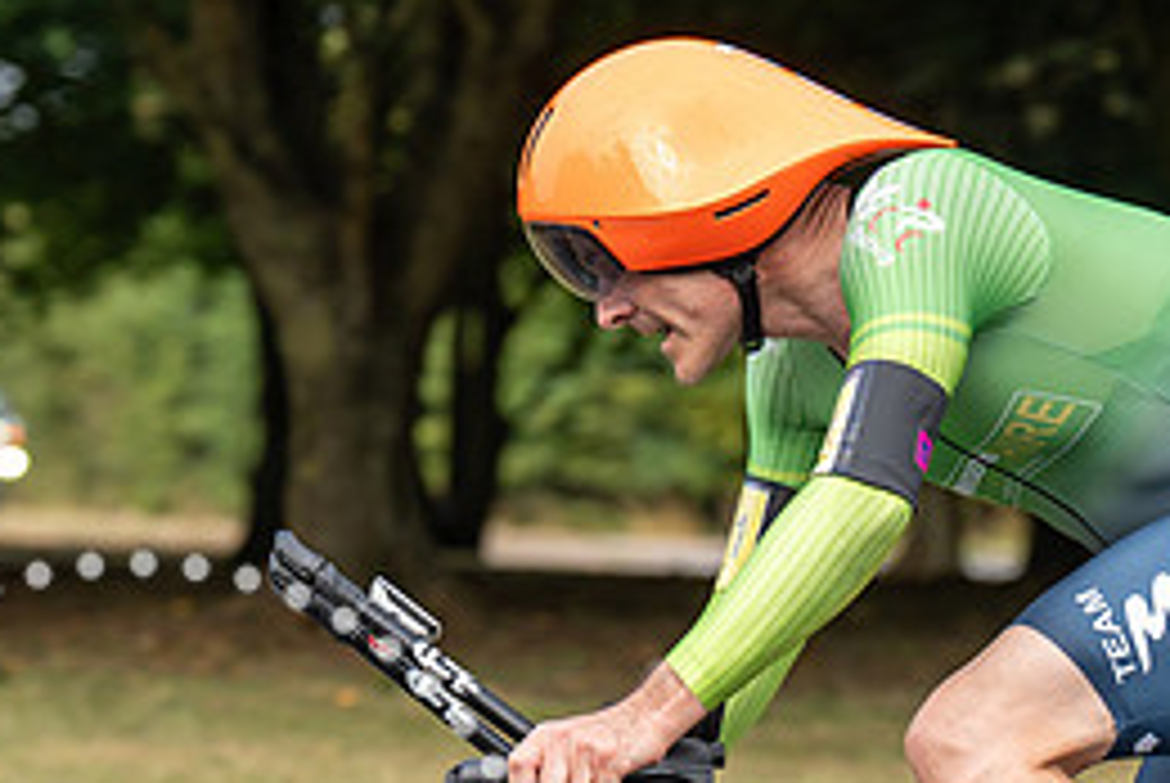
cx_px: 526
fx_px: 9891
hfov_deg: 6.8
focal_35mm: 304
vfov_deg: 4.5
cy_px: 496
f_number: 4
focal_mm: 106
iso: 400
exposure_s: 1/1000
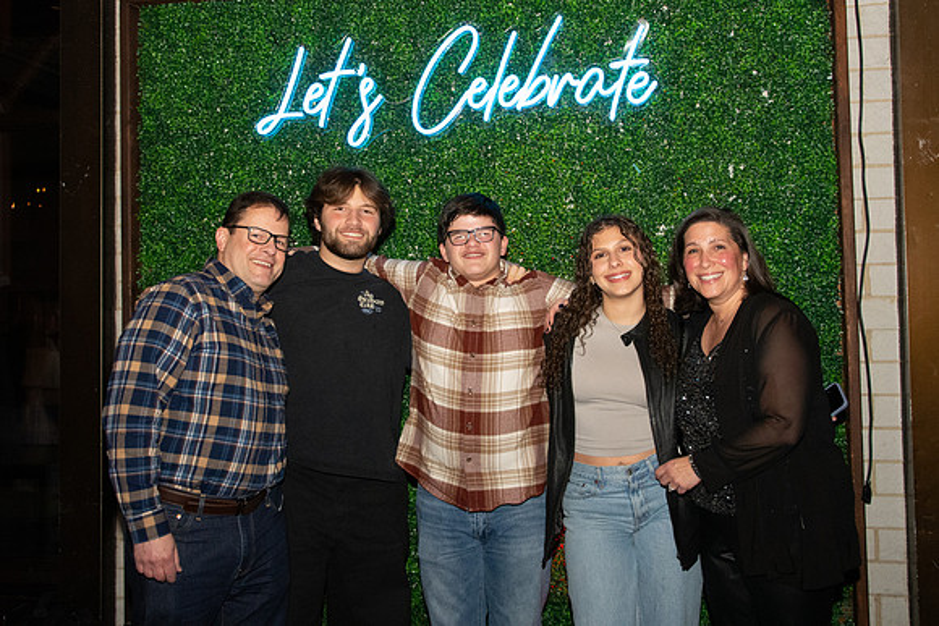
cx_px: 473
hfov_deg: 46.7
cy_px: 265
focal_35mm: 42
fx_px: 1086
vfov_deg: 32.1
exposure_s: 1/250
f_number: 11
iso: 4000
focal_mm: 24
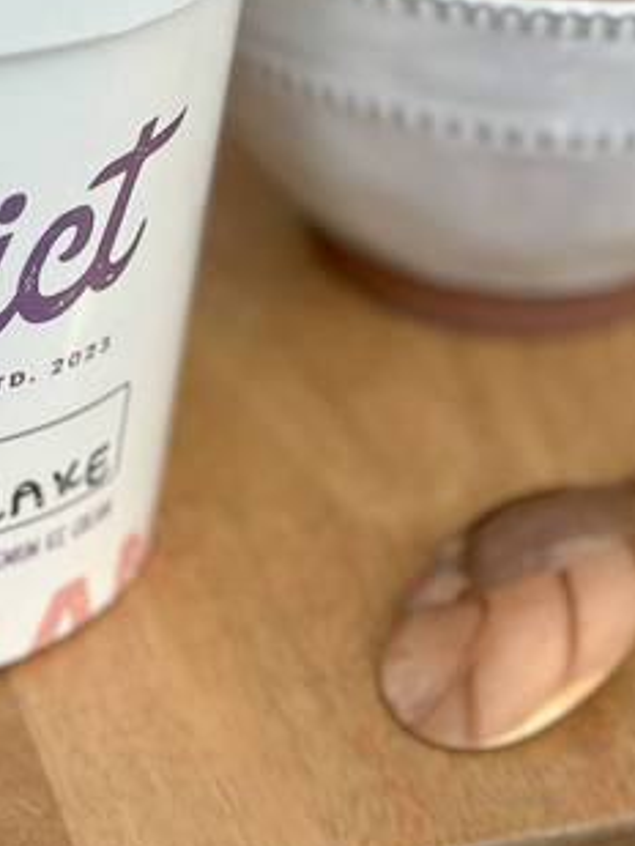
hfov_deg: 12.9
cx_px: 93
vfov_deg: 17.0
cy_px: 92
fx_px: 2786
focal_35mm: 114
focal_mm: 6.86
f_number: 1.8
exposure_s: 1/125
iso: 64
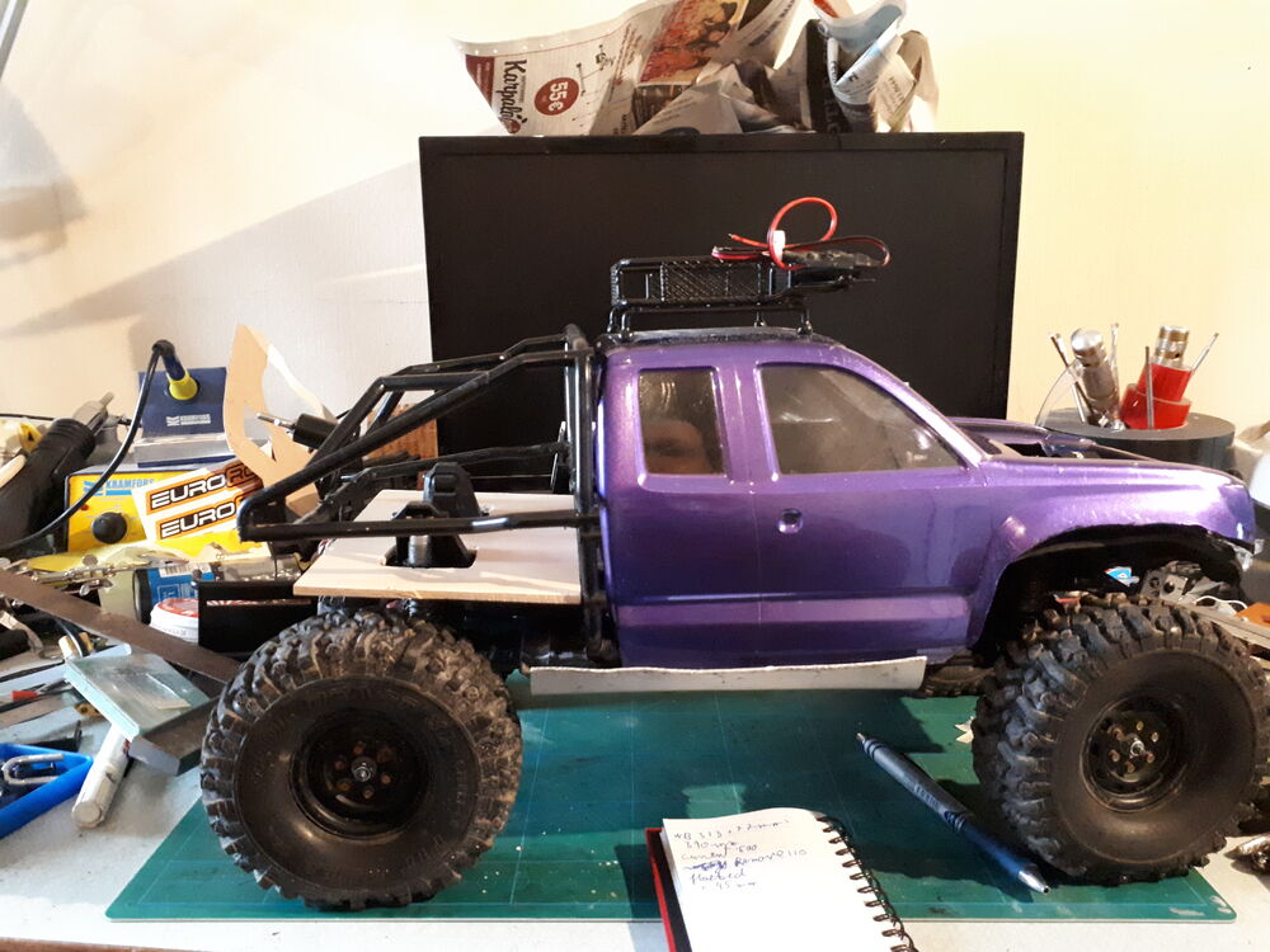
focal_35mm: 27
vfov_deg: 51.4
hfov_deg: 65.3
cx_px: 635
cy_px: 476
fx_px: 991
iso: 1000
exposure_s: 1/17
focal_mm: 3.6
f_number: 1.9
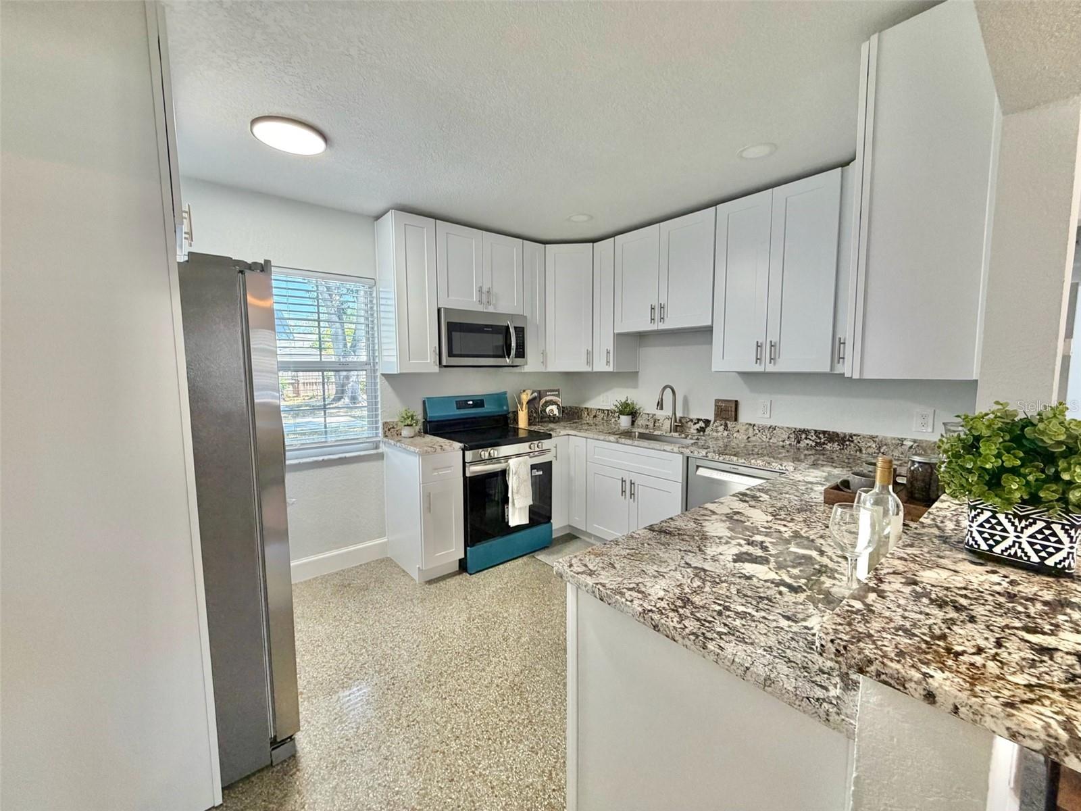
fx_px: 437
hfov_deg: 102.1
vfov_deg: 85.7
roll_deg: +0.7
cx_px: 540
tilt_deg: -5.4
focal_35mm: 14
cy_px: 406
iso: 160
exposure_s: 1/60
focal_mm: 2.22
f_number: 2.2
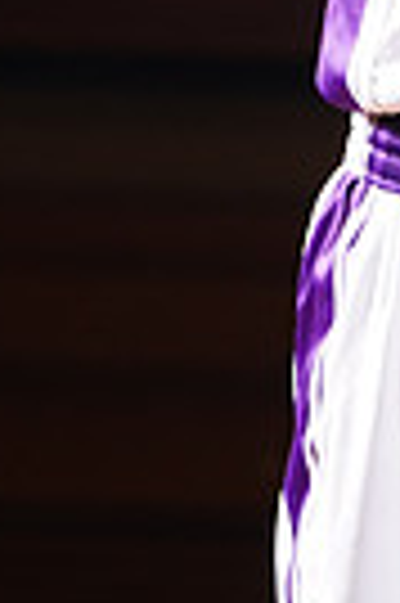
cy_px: -594
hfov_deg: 1.4
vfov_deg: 2.1
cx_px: 694
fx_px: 16224
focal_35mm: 971
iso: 400
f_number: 10
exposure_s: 1/200
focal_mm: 224
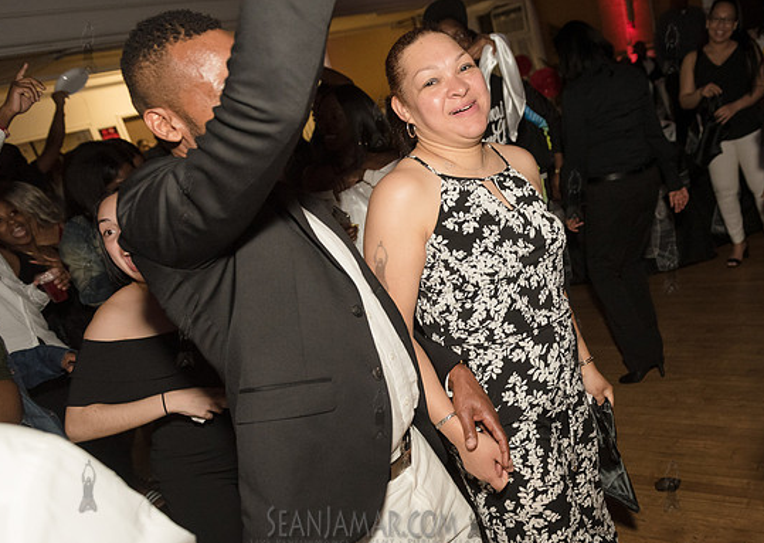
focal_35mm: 33
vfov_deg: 41.4
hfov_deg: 55.2
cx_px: 504
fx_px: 715
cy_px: 332
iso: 2000
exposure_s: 1/320
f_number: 3.5
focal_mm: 24
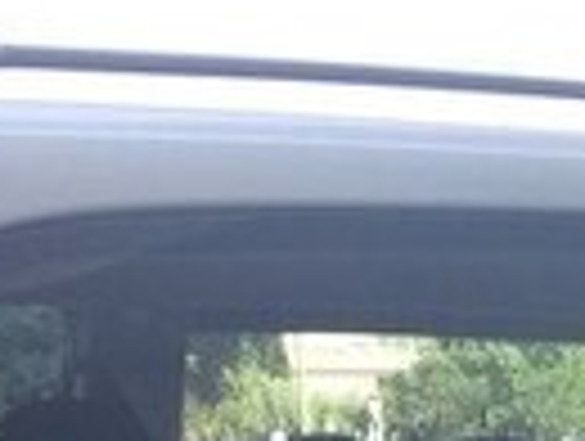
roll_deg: -1.1
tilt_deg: -10.5
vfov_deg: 9.3
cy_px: 983
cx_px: 770
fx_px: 2489
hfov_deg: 12.9
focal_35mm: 147
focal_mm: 4.15
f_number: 2.2
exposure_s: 1/258
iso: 32
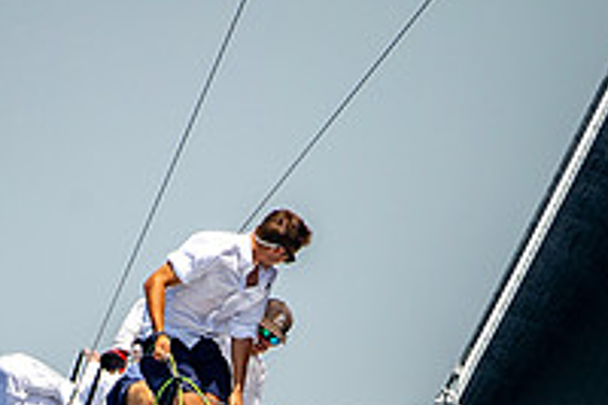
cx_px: 279
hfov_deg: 1.6
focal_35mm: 1266
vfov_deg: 1.1
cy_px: 611
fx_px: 21363
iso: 400
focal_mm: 380
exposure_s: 1/2500
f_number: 5
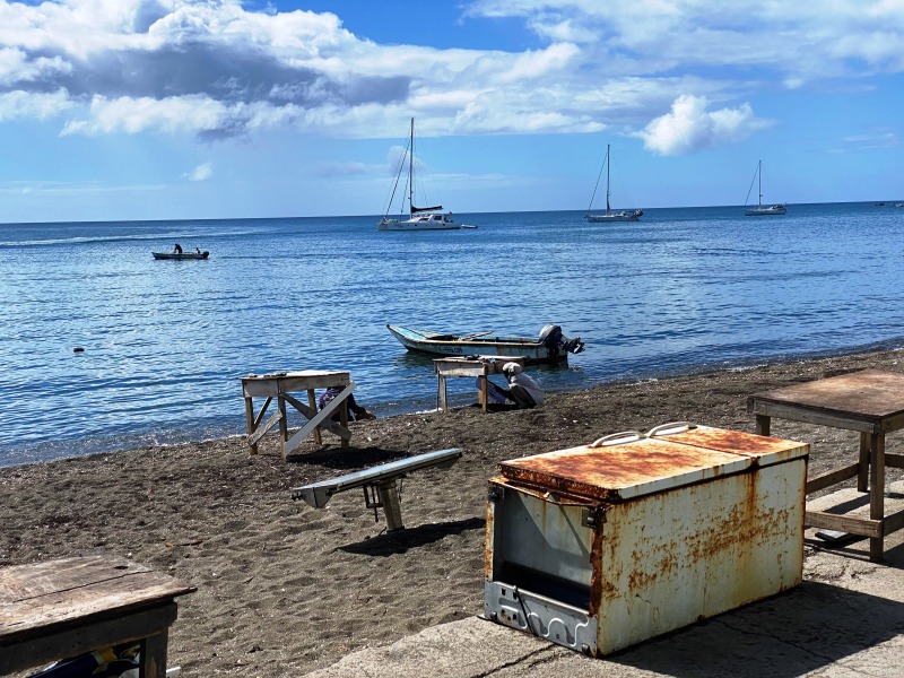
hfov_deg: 36.8
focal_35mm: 52
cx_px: 452
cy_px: 339
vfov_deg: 28.0
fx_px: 1358
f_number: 2
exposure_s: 1/2994
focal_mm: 6
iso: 25
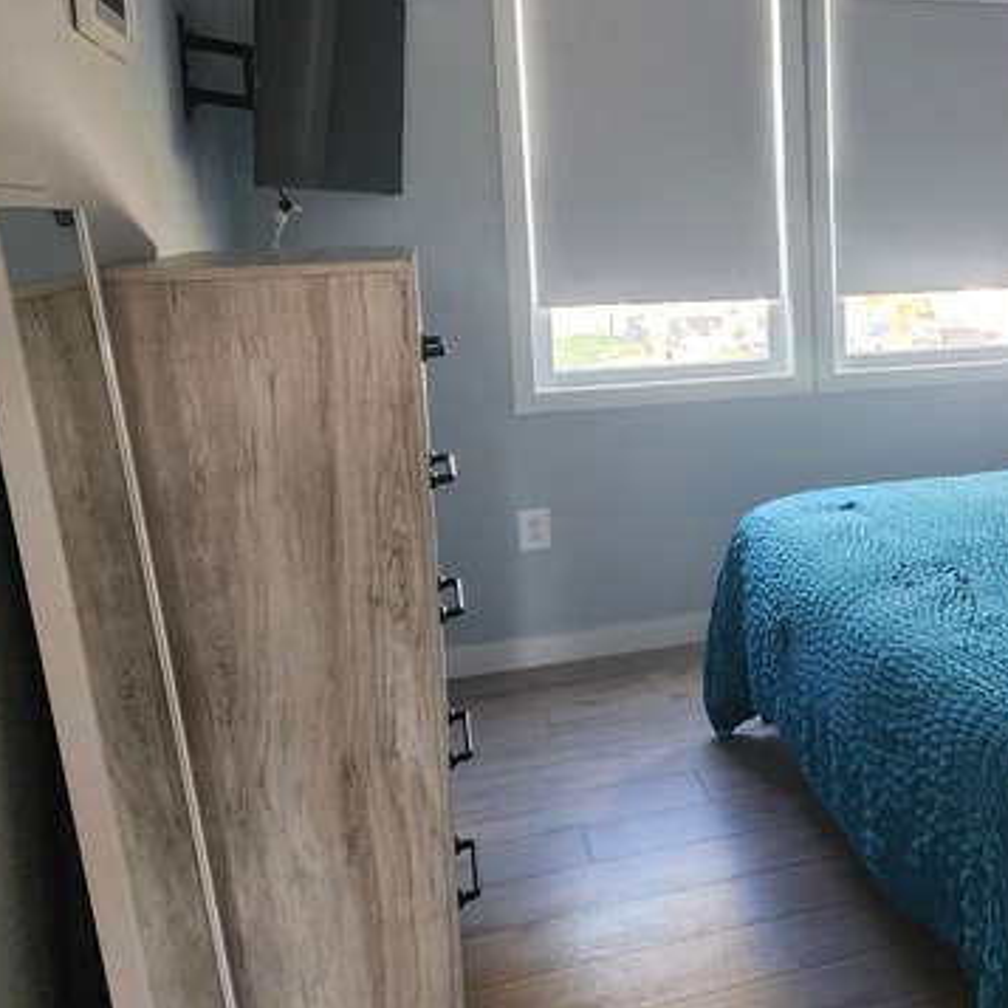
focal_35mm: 38
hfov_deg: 40.6
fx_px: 1252
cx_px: 905
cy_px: 342
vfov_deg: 43.3
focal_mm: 6.4
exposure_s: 1/120
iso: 800
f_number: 1.8
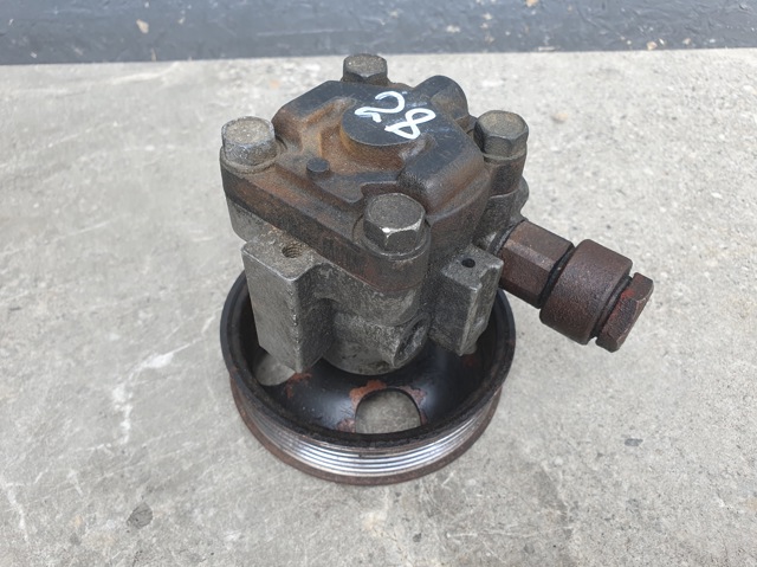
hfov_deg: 67.3
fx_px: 568
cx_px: 378
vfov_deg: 53.0
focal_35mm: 26
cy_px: 284
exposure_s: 1/123
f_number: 2.4
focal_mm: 4.32
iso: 50
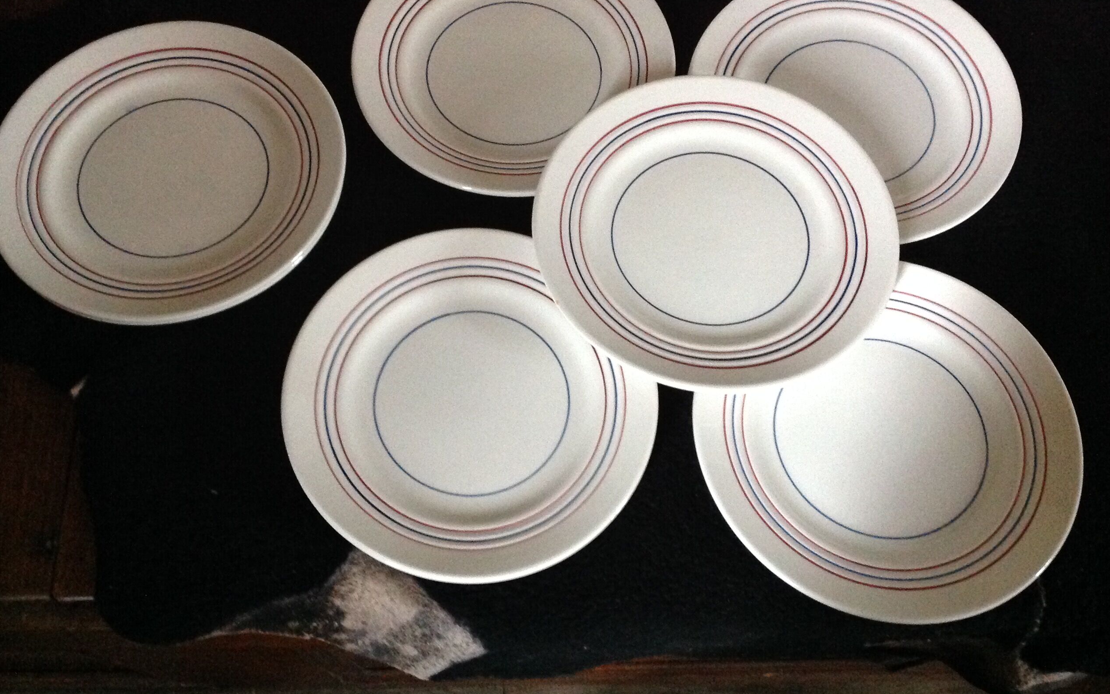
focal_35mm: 38
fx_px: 1149
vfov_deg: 33.5
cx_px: 547
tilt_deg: -67.3
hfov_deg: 51.5
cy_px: 308
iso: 500
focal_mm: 4.28
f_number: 2.4
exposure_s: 1/15
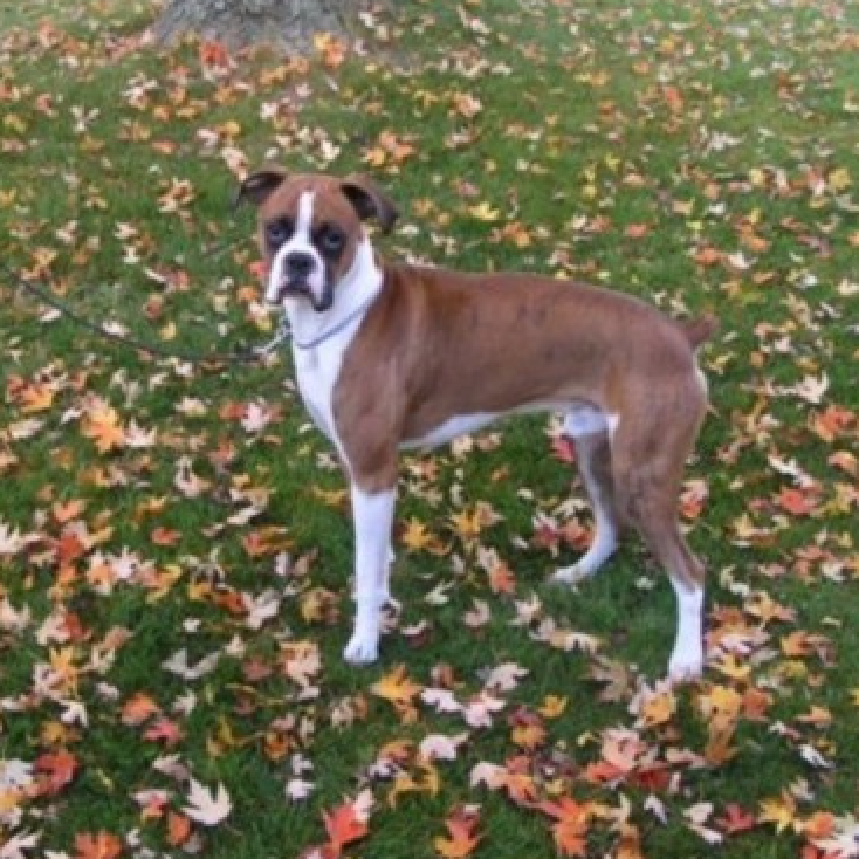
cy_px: 432
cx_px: 353
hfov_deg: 29.0
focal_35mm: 59
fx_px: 1656
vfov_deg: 29.1
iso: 50
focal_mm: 7.6
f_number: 3.5
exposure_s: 1/60
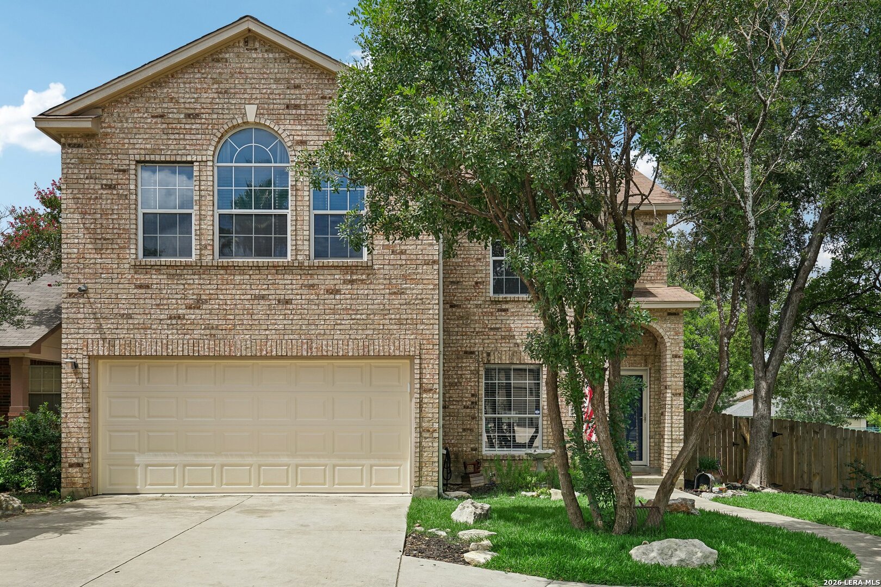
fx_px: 734
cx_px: 440
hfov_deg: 61.9
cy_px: 294
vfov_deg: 43.6
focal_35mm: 30
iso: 200
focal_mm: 30
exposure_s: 1/320
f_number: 8
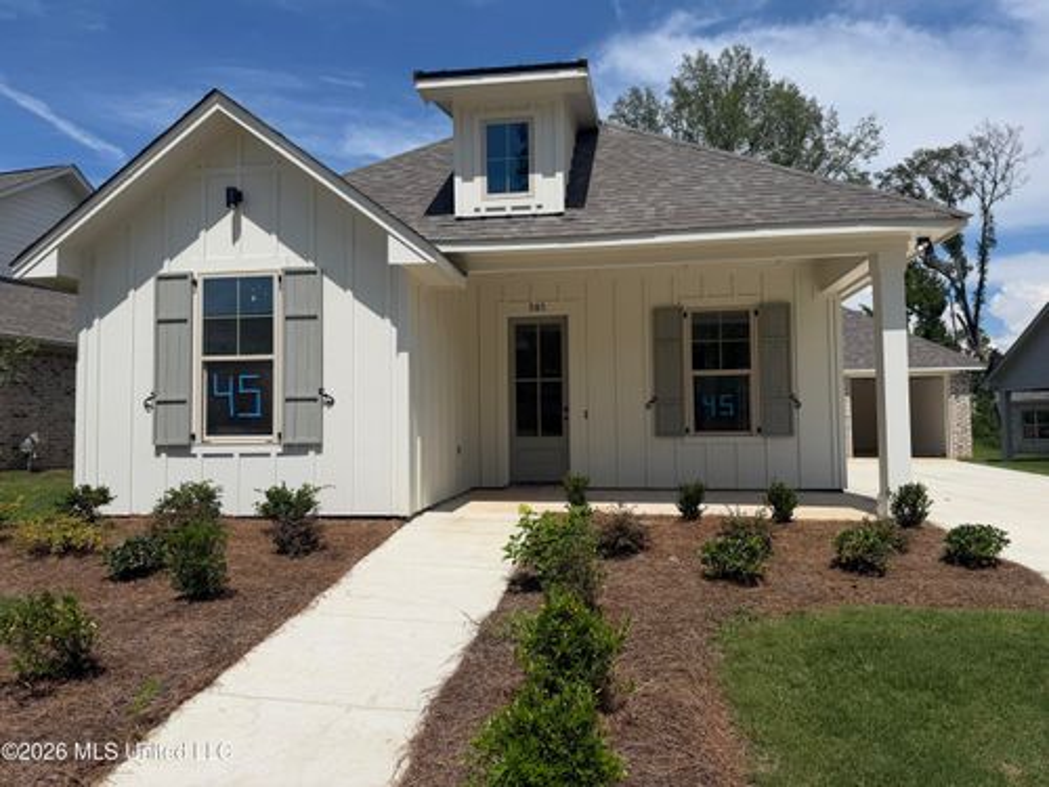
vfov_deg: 56.8
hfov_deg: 71.6
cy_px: 394
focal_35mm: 24
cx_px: 524
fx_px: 727
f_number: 1.78
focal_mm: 6.76
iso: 80
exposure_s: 1/10309
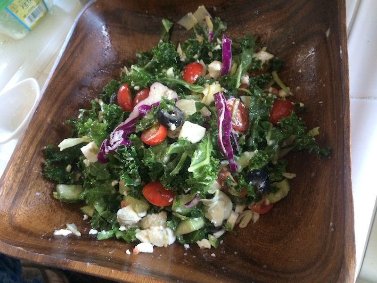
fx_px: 327
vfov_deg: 46.8
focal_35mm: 30
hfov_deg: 60.0
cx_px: 188
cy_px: 142
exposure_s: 1/24
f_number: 2.2
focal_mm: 4.12
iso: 320
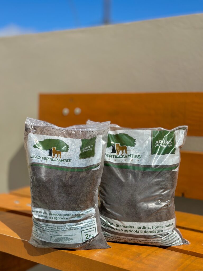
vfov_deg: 39.7
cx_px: 102
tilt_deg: -4.7
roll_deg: -1.1
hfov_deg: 30.3
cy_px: 136
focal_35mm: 48
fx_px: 375
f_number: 1.78
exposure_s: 1/8929
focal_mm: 6.86
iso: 100
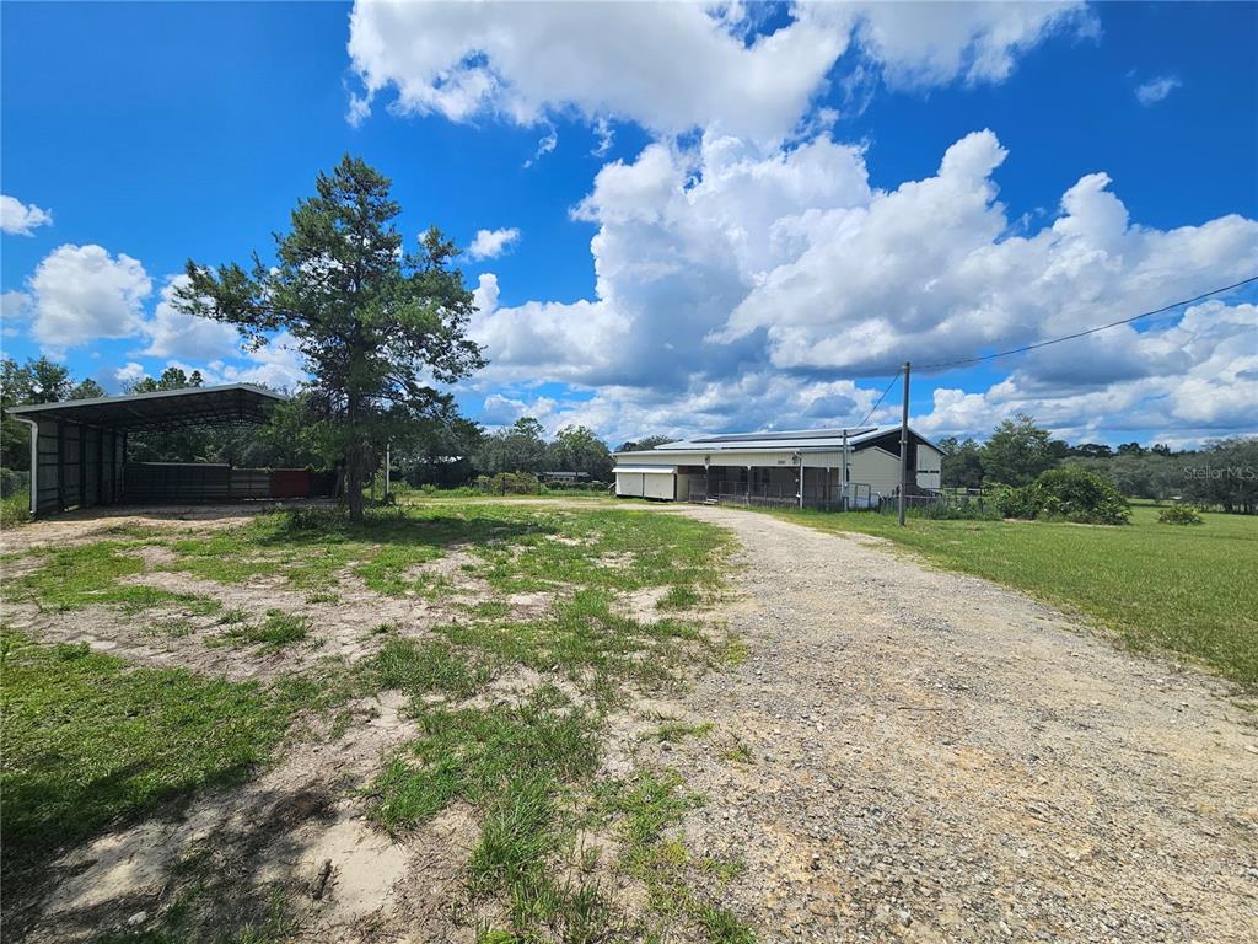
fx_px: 472
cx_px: 629
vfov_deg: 89.9
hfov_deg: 106.2
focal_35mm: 13
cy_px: 472
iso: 50
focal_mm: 2.2
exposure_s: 1/5075
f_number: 2.2
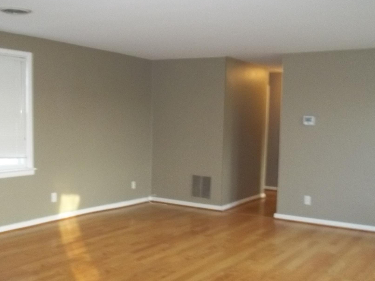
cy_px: 173
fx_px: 455
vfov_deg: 34.2
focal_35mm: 42
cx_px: 175
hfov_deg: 44.8
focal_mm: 5.9
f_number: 3.3
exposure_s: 1/30
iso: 320
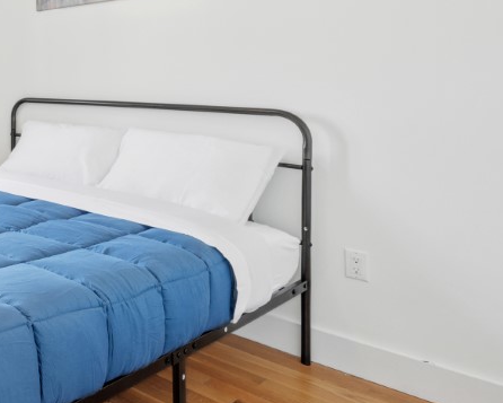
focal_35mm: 34
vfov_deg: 41.5
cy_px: 81
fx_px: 506
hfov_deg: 36.9
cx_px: -131
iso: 320
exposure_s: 1/3
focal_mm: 14
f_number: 11
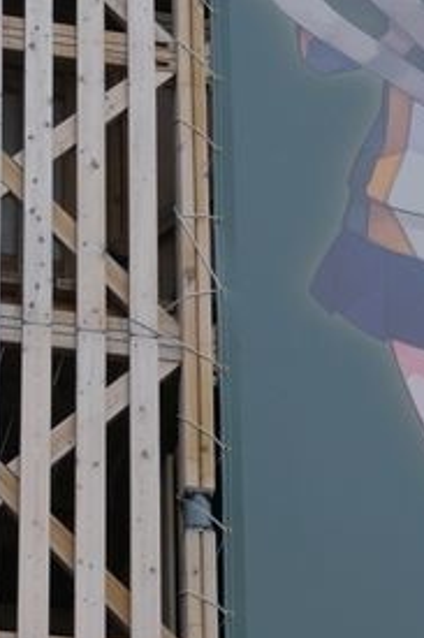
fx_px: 2918
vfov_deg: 12.4
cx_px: 510
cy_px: 469
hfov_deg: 8.2
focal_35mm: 165
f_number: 4
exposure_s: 1/1900
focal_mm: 27.7
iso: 640
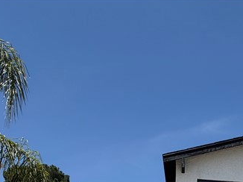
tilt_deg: +3.3
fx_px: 309
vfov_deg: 24.4
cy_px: 283
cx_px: 219
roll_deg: -1.8
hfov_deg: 39.8
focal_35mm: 44
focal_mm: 2.22
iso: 20
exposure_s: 1/1105
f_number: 2.2
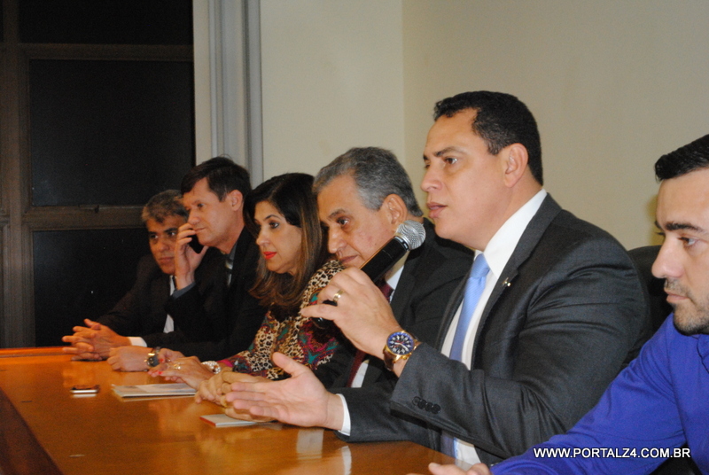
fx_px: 1479
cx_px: 354
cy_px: 238
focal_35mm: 75
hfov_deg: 27.0
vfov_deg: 18.2
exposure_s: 1/30
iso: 1600
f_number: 5.6
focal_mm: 50
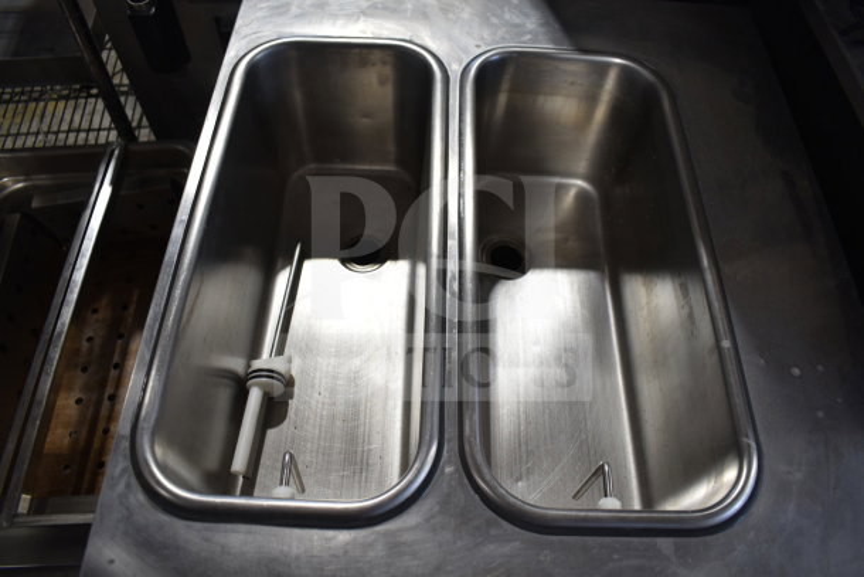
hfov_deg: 67.4
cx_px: 432
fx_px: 648
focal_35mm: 27
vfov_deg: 48.0
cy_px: 288
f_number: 3.5
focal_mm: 18
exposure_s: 1/50
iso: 200
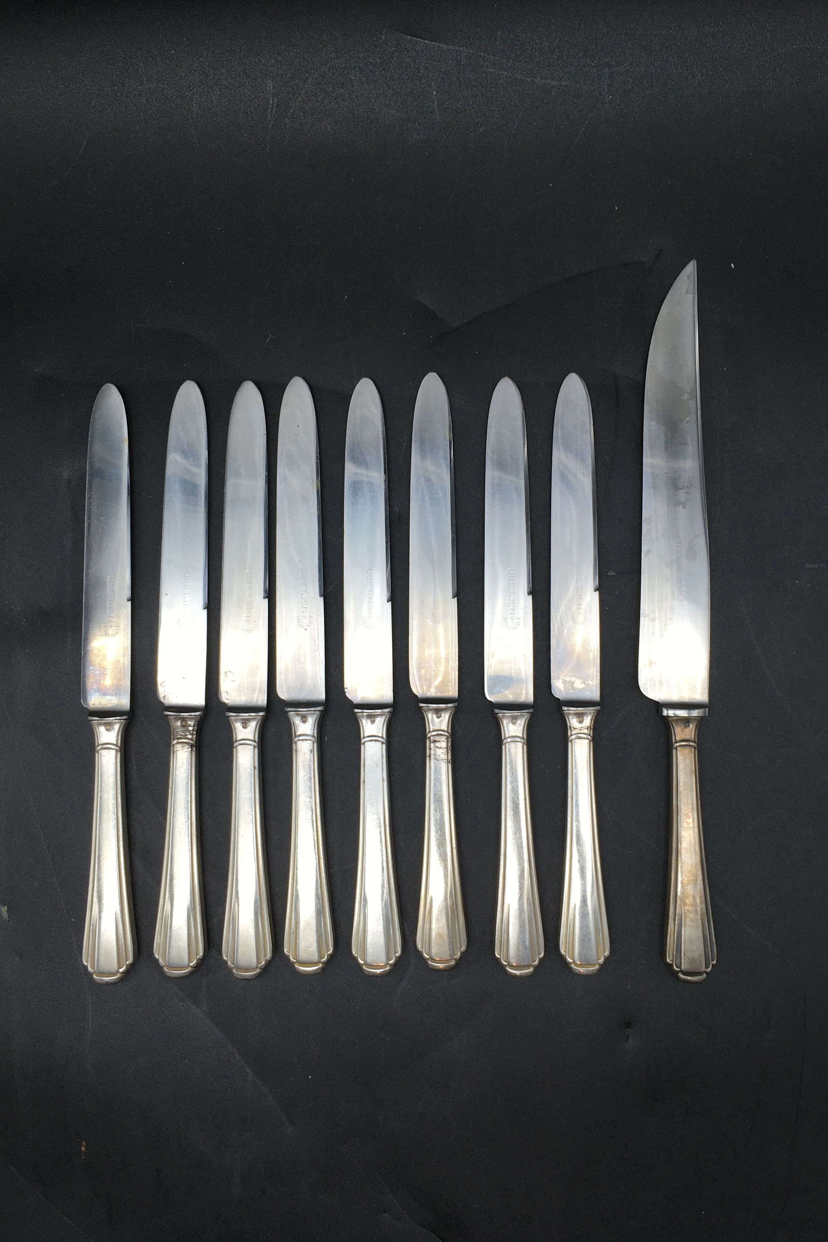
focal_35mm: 31
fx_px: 1070
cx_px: 434
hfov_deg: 42.3
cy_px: 628
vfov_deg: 60.3
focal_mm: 4.15
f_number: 2.2
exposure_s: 1/176
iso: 25
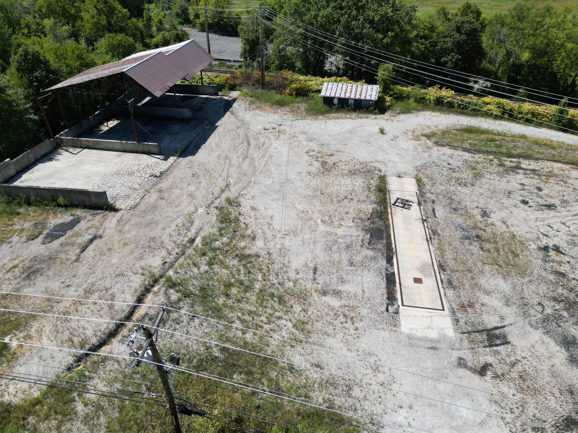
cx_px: 289
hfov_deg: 71.6
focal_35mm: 24
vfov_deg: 56.8
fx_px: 401
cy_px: 216
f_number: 1.7
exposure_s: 1/2500
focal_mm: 6.72
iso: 110
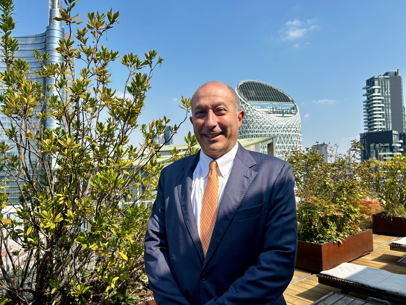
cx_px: 203
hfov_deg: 67.3
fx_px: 305
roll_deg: +1.0
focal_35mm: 26
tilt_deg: +3.4
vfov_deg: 53.1
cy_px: 152
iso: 50
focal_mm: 5.7
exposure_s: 1/3257
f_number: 1.5
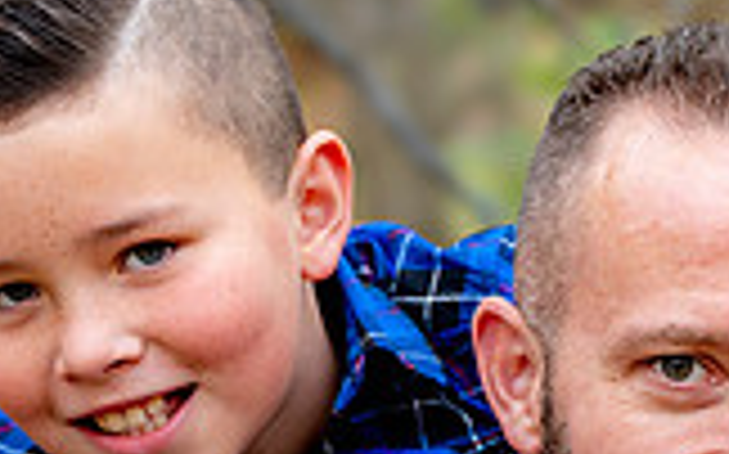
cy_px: 597
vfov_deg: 5.4
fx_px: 4765
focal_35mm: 240
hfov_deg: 8.7
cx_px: 726
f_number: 3.2
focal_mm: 50
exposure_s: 1/400
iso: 250
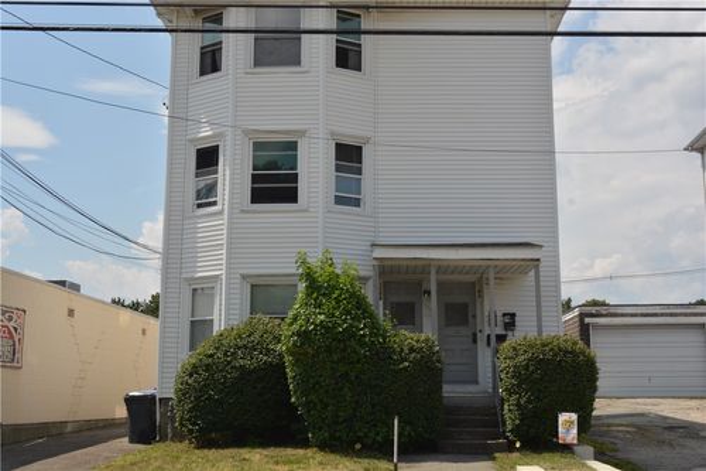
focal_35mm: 45
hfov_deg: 43.6
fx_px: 882
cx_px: 353
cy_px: 236
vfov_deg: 29.8
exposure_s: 1/200
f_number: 10
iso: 100
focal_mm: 30
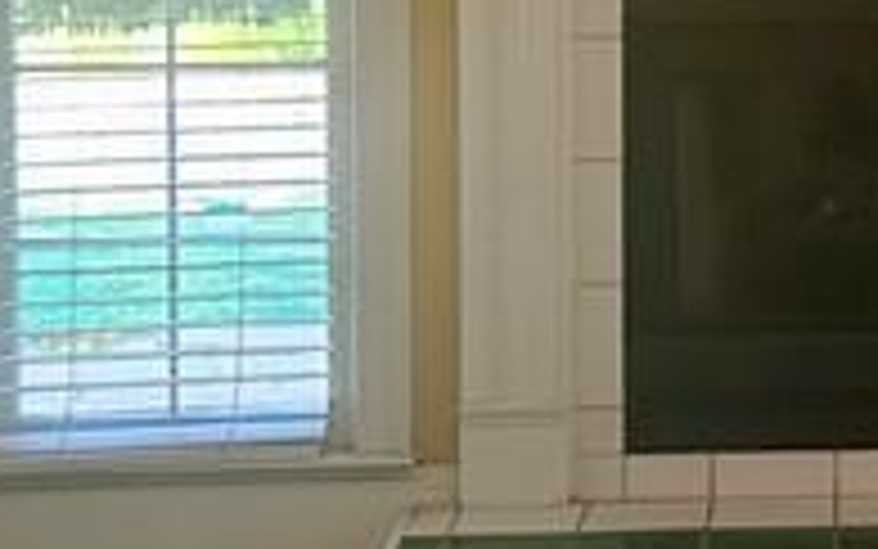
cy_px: -263
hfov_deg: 14.1
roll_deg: +0.9
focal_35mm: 145
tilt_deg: -0.6
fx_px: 3471
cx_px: 977
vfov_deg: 8.8
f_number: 1.5
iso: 125
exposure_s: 1/120
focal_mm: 5.7
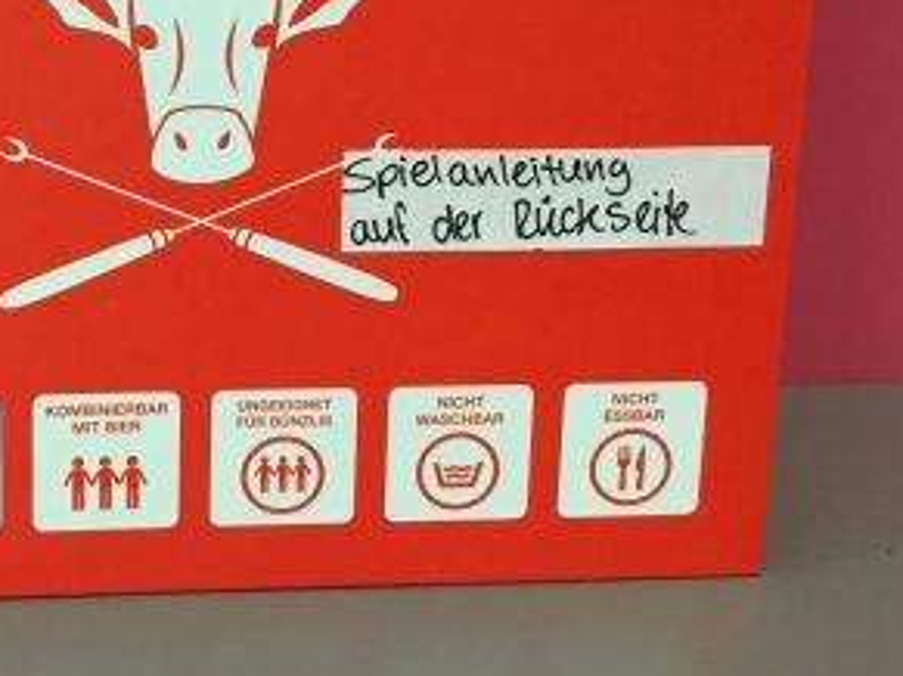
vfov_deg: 22.2
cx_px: 109
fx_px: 1669
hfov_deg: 29.2
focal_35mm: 64
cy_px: 22
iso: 200
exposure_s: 1/33
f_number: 2.4
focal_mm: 3.3
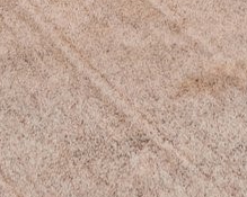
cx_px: 233
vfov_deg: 8.0
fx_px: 1089
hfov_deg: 12.8
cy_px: -495
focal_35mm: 149
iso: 400
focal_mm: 17
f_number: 8
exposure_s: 1/3.33
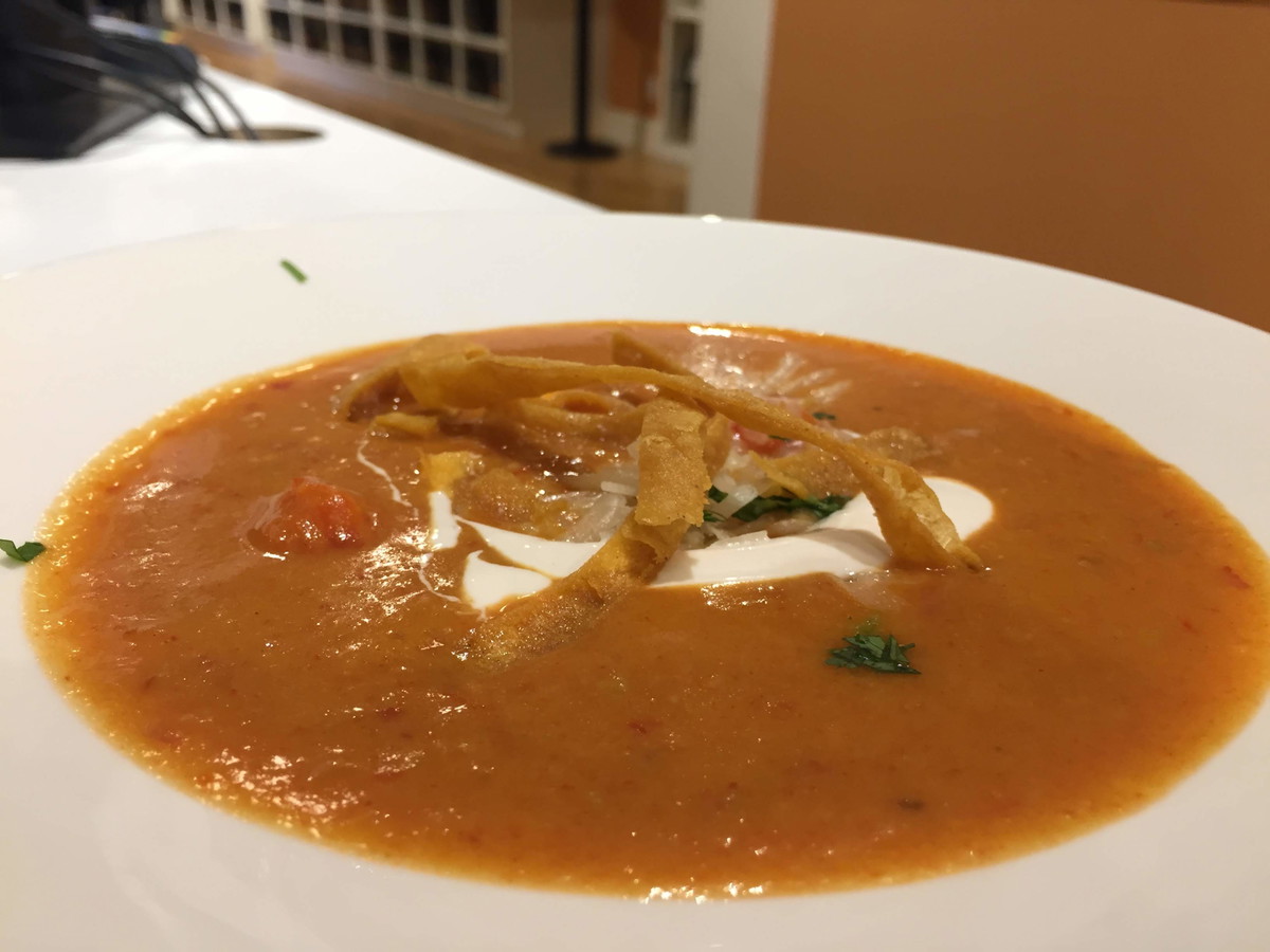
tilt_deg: -25.1
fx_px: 1064
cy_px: 476
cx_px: 635
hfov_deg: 61.7
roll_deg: -3.5
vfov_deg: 48.2
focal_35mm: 29
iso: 64
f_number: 2.2
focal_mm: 4.15
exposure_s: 1/30
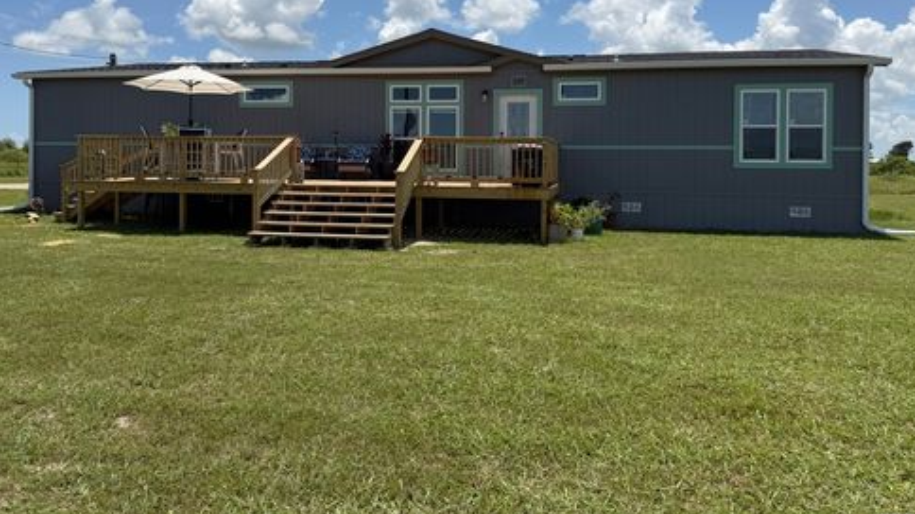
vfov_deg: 42.3
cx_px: 471
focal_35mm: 27
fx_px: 655
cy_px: 169
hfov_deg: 69.9
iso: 80
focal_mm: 6.76
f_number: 1.78
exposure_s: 1/6173
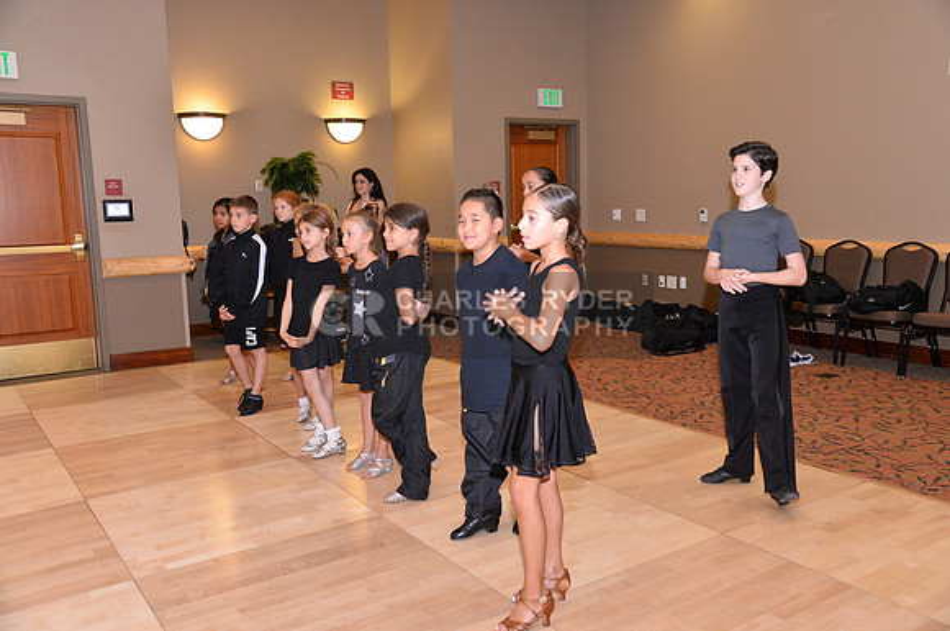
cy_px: 316
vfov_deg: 41.0
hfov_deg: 58.8
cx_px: 475
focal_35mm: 32
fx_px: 843
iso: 2000
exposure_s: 1/250
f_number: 5.6
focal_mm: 32
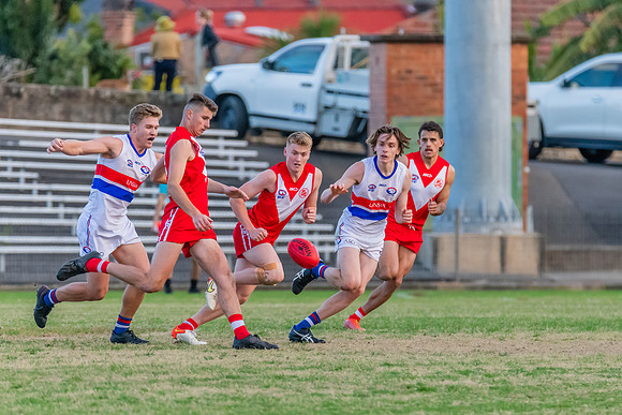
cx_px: 358
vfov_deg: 2.0
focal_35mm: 683
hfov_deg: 3.0
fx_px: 11798
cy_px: 232
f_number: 6.3
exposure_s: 1/1600
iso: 4000
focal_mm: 460
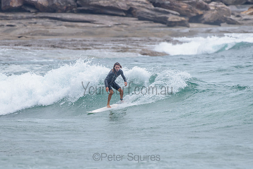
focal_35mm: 613
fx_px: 4310
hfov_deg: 3.4
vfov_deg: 2.2
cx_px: 113
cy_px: 84
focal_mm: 500
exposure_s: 1/2000
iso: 250
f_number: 5.6
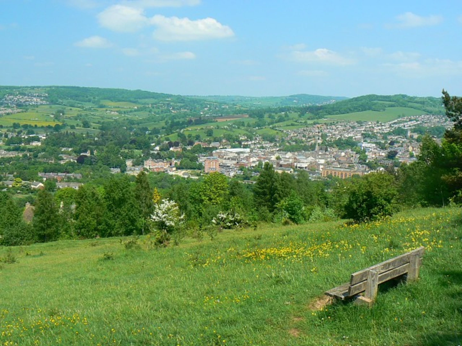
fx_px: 507
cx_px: 231
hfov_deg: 49.0
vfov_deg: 37.7
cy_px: 173
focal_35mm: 38
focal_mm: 6
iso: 80
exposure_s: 1/125
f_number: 5.6
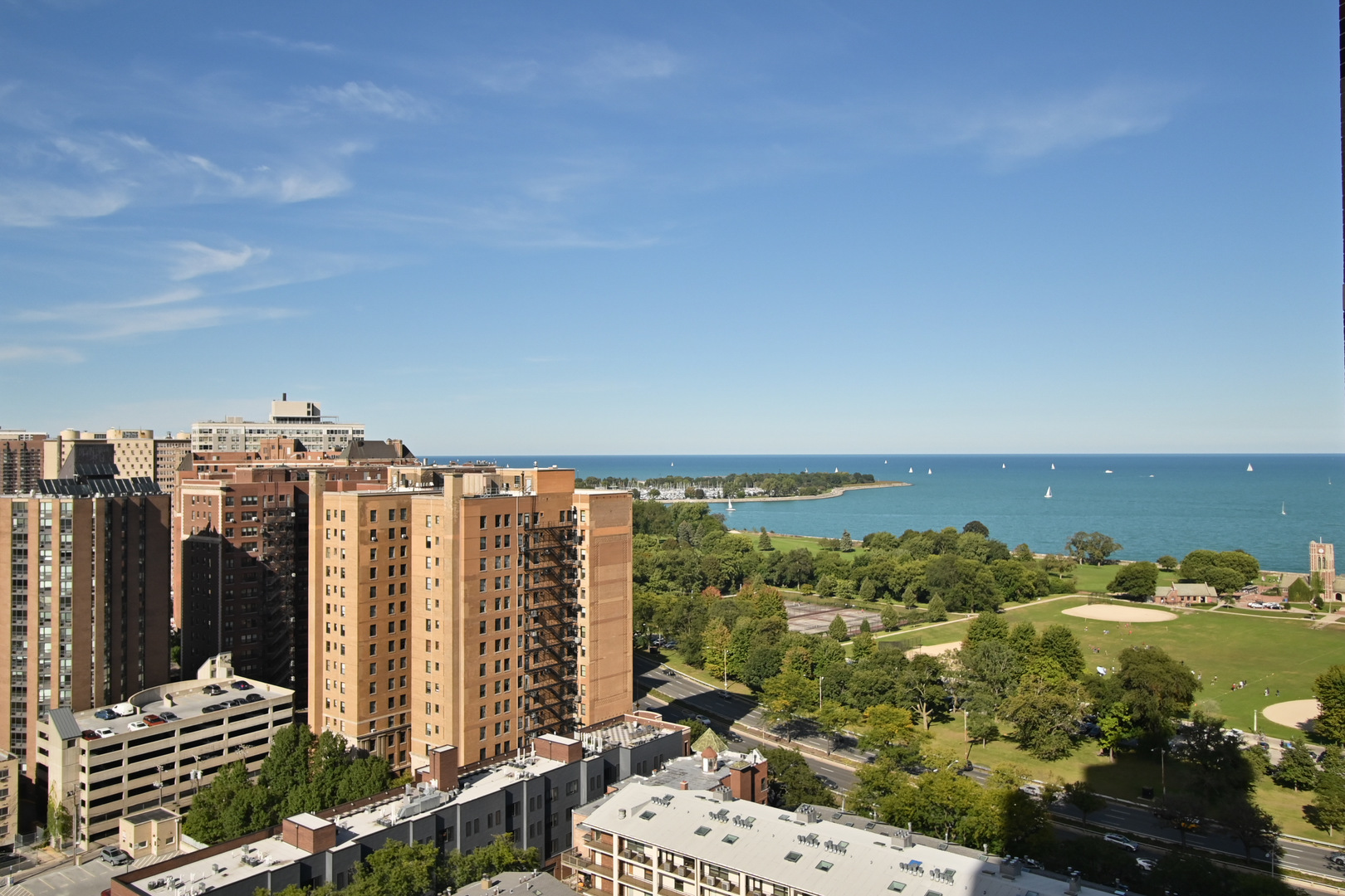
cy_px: 448
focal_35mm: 27
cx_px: 672
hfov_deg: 67.4
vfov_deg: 47.9
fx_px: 1009
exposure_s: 1/6400
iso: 800
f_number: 5.6
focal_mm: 18
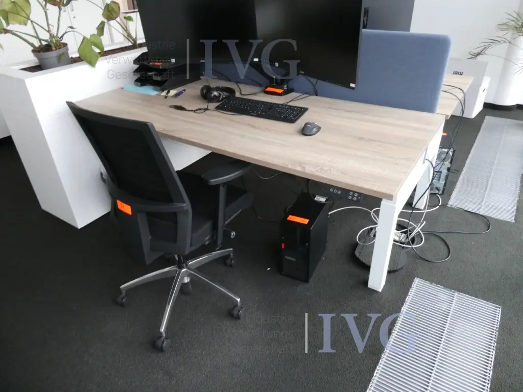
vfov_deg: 56.8
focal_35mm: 24
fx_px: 363
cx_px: 262
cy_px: 196
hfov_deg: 71.6
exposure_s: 1/60
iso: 500
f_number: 3.3
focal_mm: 4.3
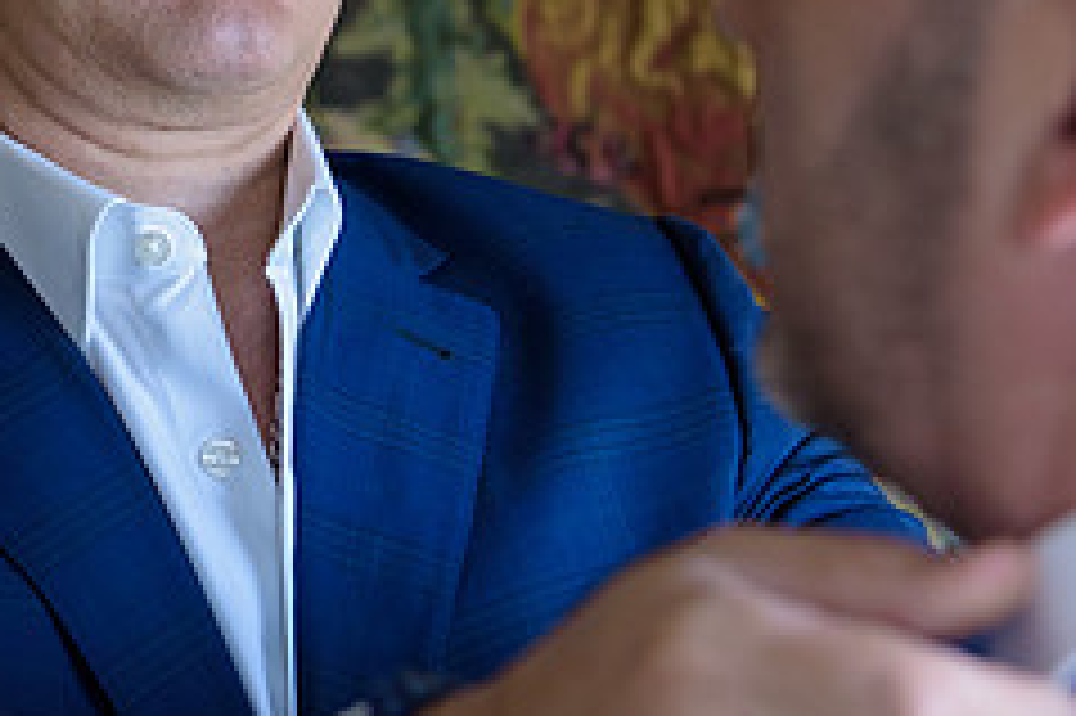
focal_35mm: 123
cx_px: 51
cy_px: 6
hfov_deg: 16.4
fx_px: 3674
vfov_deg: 11.0
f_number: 3.2
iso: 1000
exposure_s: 1/125
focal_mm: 44
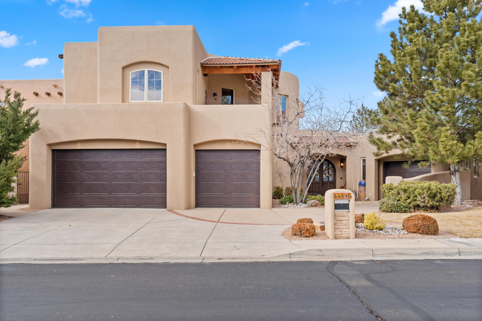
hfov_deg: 60.3
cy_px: 160
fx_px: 415
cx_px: 241
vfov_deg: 42.3
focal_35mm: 31
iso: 320
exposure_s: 1/100
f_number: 9
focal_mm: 31
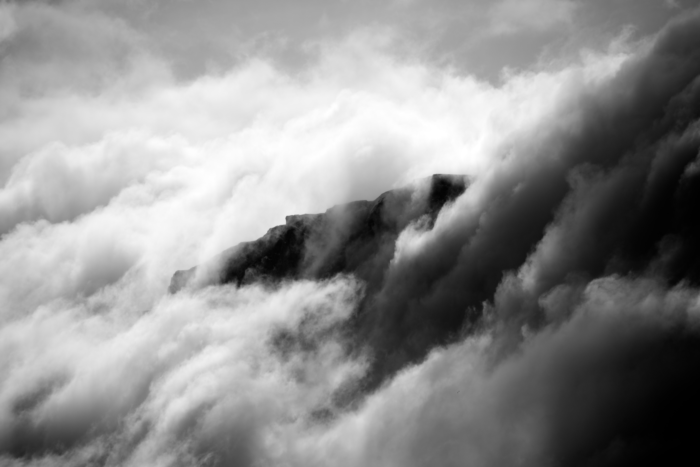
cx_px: 350
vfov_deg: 2.8
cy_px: 234
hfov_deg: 4.1
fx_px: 9725
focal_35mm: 500
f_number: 9
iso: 100
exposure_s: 1/1000
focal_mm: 500
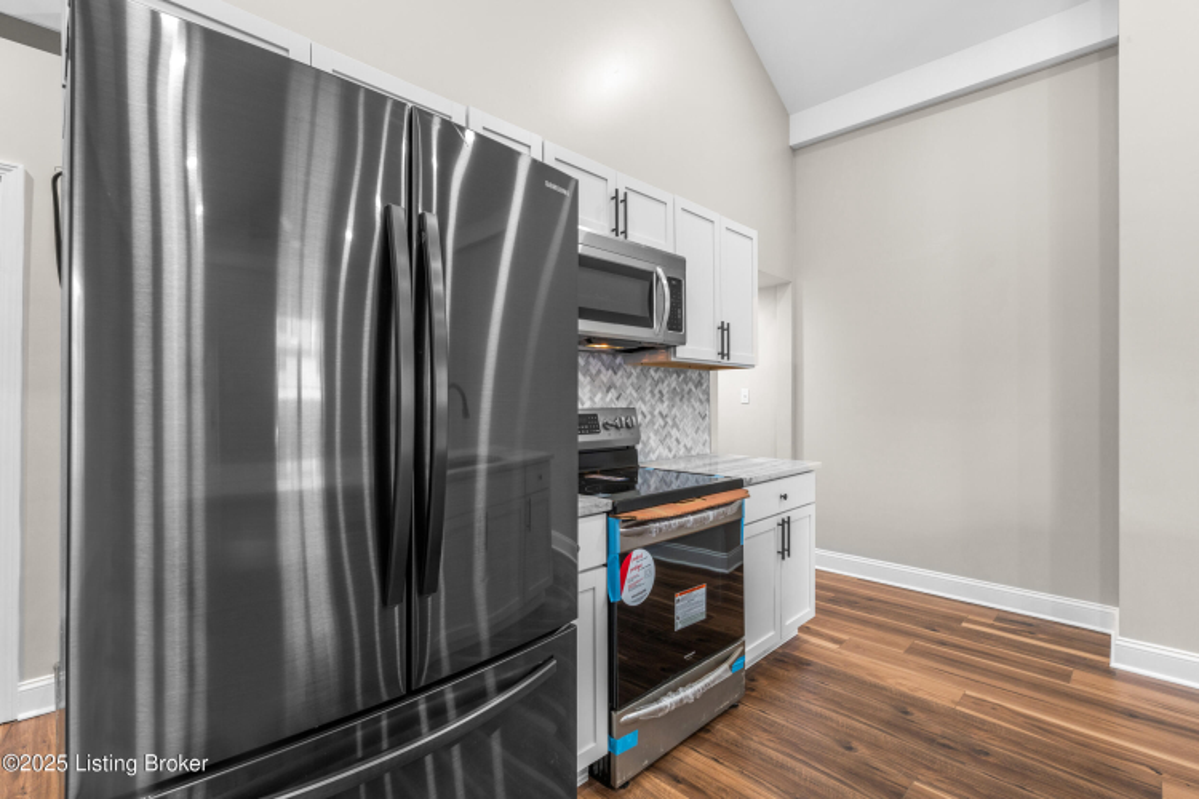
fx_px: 533
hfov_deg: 96.7
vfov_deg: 73.7
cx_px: 600
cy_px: 400
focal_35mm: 16
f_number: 9
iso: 400
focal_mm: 16
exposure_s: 1/3
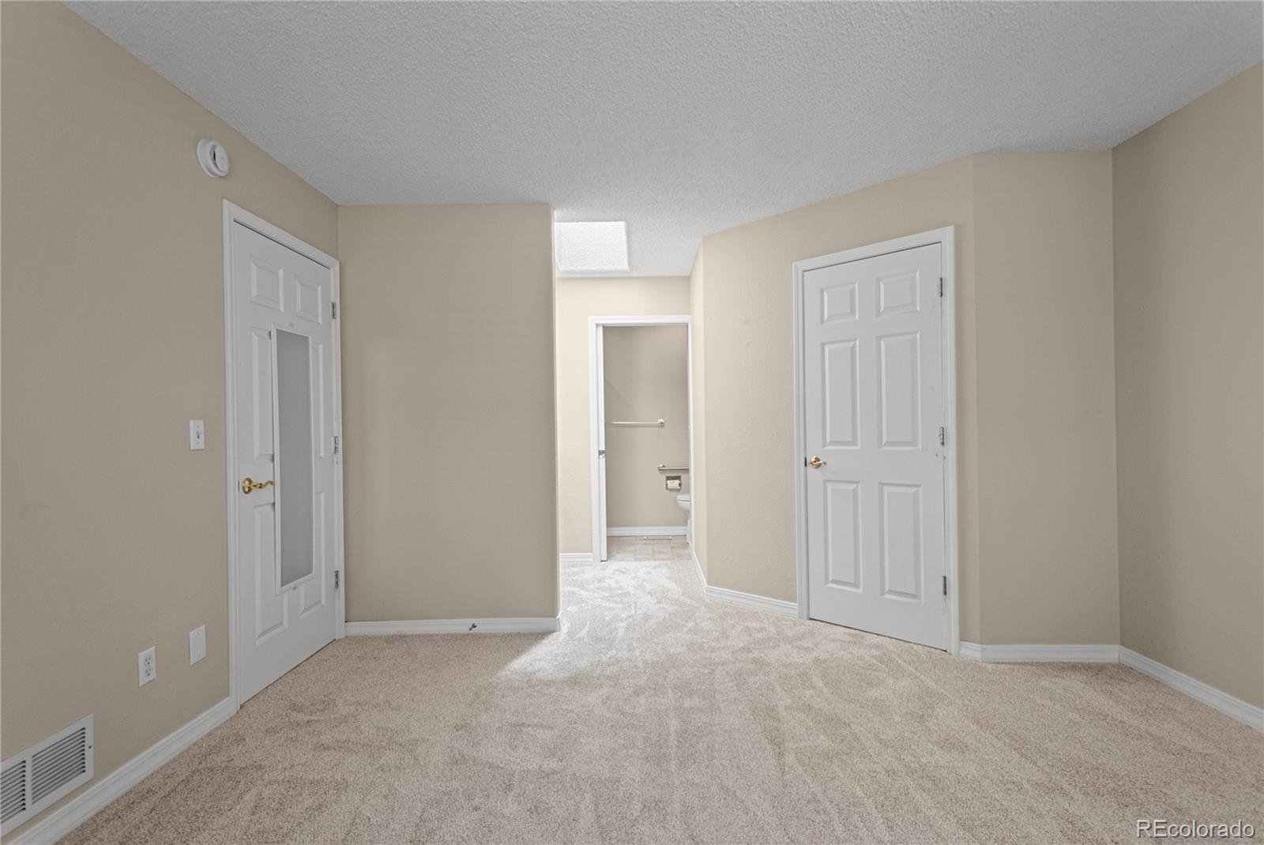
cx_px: 632
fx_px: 527
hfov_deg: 100.3
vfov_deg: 77.4
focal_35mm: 15
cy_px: 422
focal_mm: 10
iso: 200
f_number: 3.5
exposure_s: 1/6
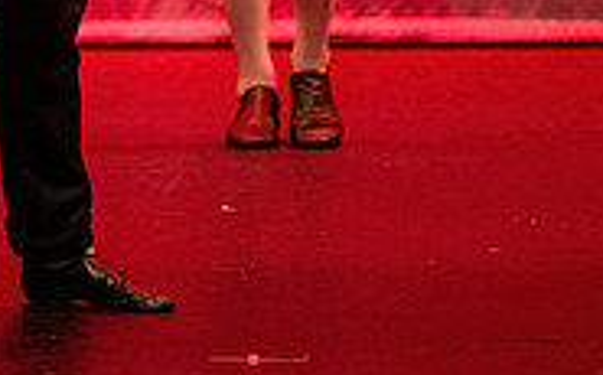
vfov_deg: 1.6
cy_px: -328
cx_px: -10
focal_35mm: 805
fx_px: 13209
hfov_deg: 2.6
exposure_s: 1/320
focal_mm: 200
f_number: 2.8
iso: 1250
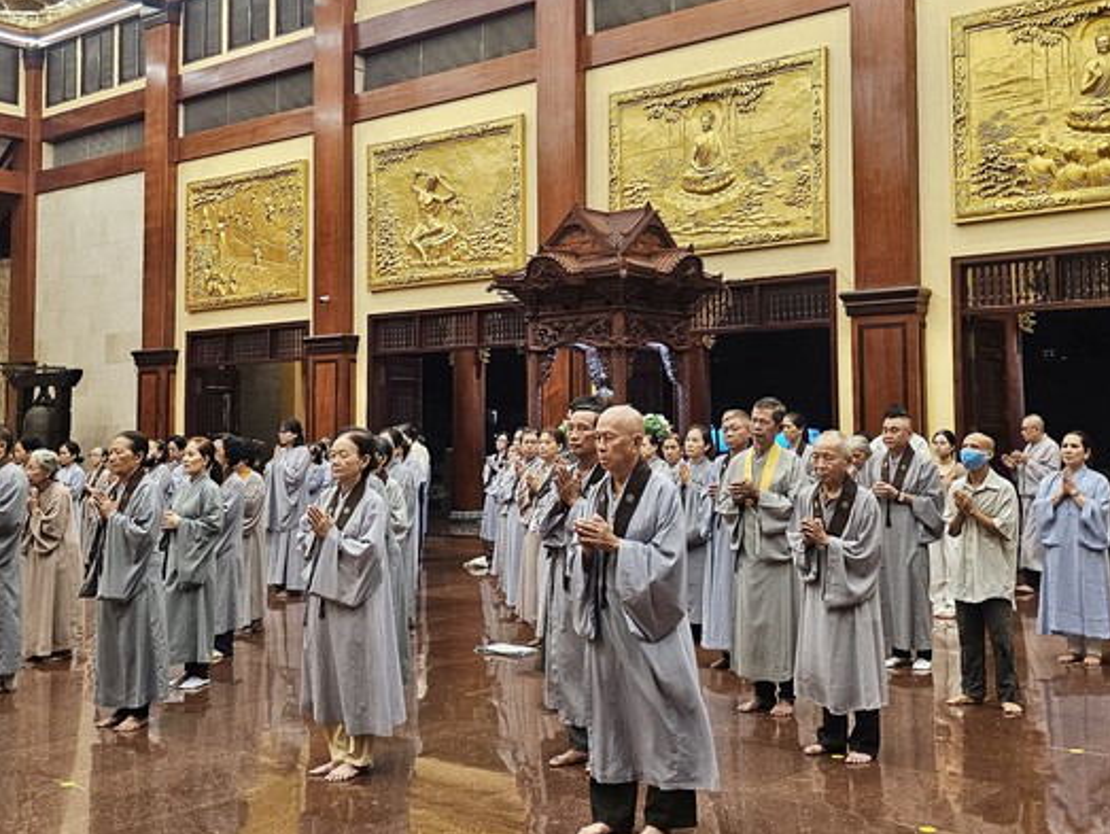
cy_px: 481
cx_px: 427
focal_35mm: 29
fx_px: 931
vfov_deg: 48.1
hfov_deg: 60.9
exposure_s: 1/100
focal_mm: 6.3
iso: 250
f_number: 1.7
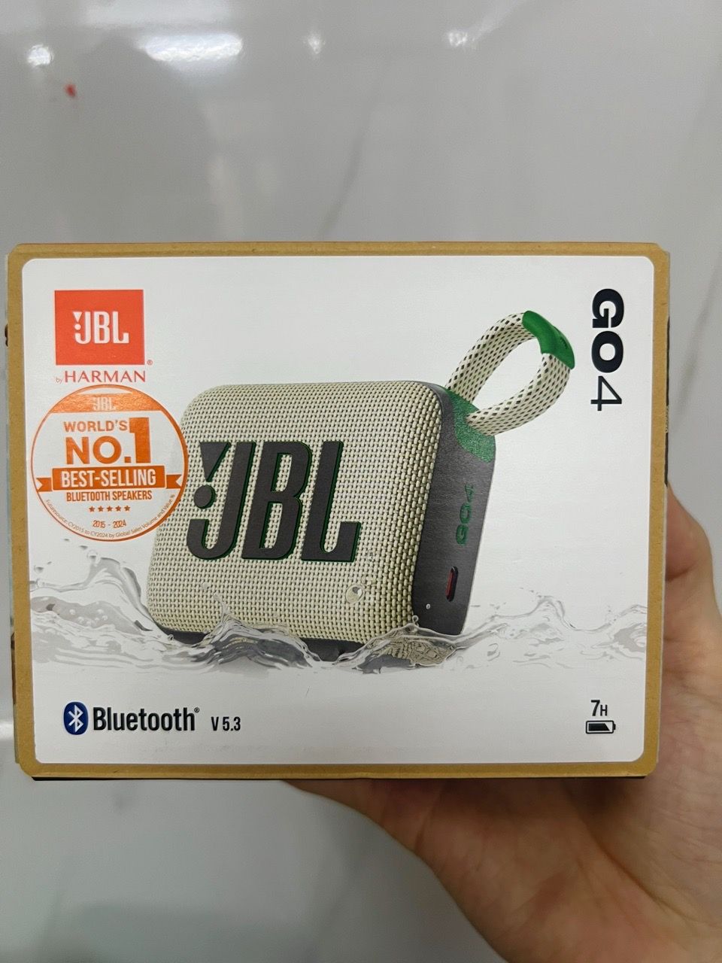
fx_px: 723
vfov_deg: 67.3
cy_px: 482
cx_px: 361
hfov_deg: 53.1
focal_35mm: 26
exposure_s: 1/50
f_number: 1.5
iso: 80
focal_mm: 5.7
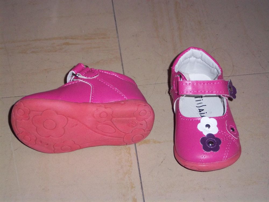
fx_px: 793
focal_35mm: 102
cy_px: 101
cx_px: 134
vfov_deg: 14.5
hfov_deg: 19.3
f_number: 4.8
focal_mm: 18.3
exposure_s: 1/102
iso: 160
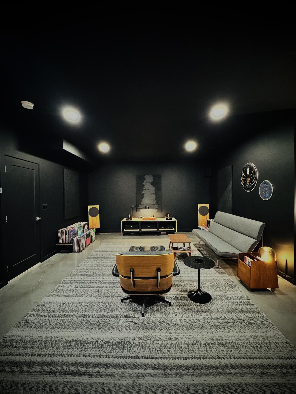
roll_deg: +0.6
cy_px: 197
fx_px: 160
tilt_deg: -0.2
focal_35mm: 14
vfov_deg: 102.1
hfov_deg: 85.7
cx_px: 148
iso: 1600
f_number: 2.2
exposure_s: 1/29
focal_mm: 2.22
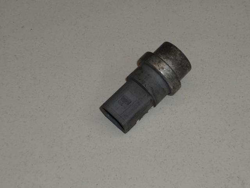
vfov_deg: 13.1
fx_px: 816
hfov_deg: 17.4
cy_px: 94
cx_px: 125
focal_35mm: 113
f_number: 4
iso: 100
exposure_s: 1/50
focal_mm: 11.7
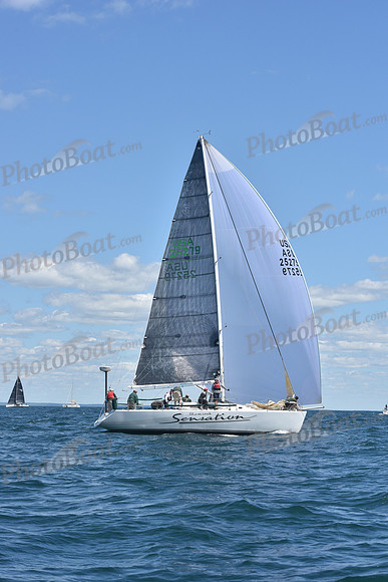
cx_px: 194
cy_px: 291
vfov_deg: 23.9
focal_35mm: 85
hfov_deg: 16.1
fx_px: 1373
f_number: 10
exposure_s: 1/800
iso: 250
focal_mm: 85
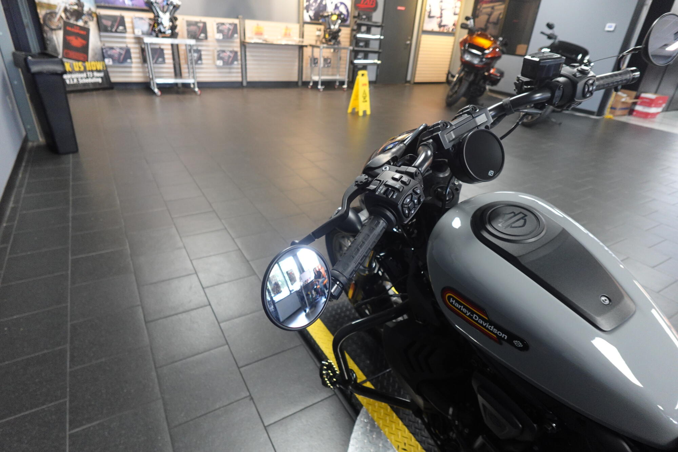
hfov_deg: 84.0
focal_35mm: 20
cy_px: 226
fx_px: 377
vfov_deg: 61.9
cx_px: 339
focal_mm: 7.6
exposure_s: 1/80
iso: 800
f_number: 2
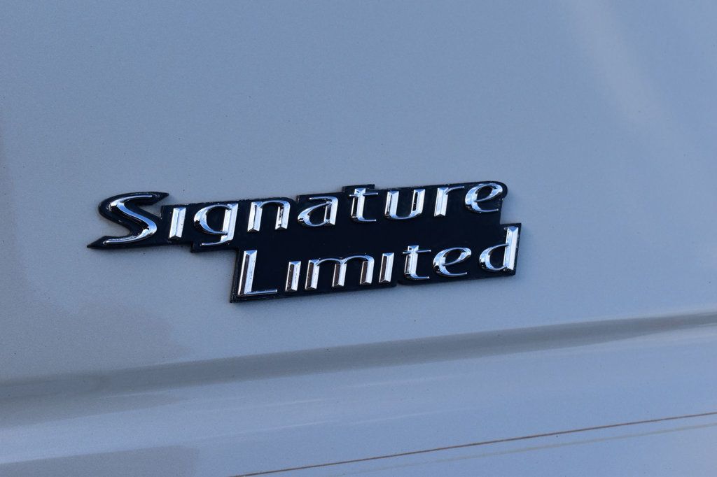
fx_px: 1254
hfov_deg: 31.9
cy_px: 238
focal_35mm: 63
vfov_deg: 21.6
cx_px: 358
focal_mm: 42
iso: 400
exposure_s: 1/320
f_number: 10
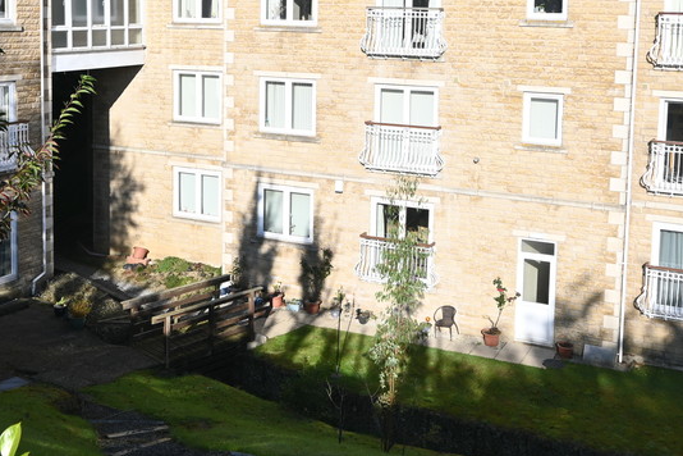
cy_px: 86
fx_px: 873
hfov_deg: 42.7
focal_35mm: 46
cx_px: 348
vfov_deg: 28.6
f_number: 7.1
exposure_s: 1/200
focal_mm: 16
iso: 100
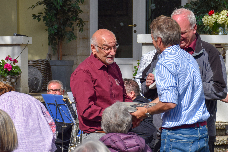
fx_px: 627
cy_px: 76
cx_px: 114
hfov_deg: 20.6
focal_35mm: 99
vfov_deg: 13.8
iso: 200
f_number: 8
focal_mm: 66
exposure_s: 1/1000
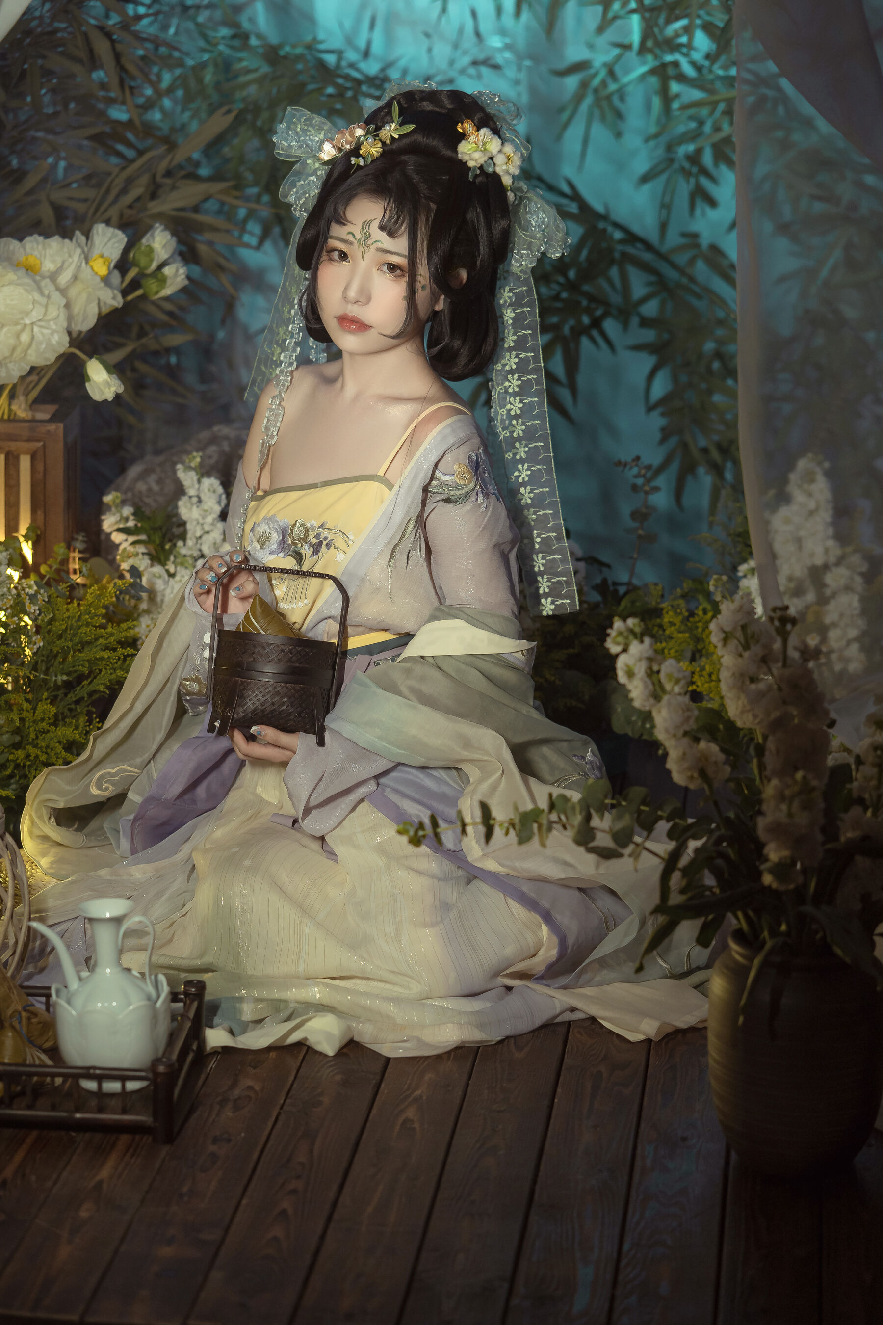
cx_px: 442
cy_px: 662
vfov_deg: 23.9
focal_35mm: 85
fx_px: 3127
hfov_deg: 16.1
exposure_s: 1/60
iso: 640
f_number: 3.5
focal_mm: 85
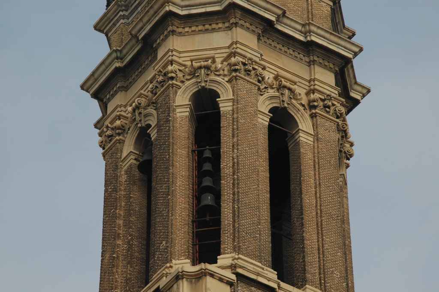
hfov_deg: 12.2
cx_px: 220
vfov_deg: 8.1
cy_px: 146
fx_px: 2046
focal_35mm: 168
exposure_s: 1/1000
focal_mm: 112
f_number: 8
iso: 400
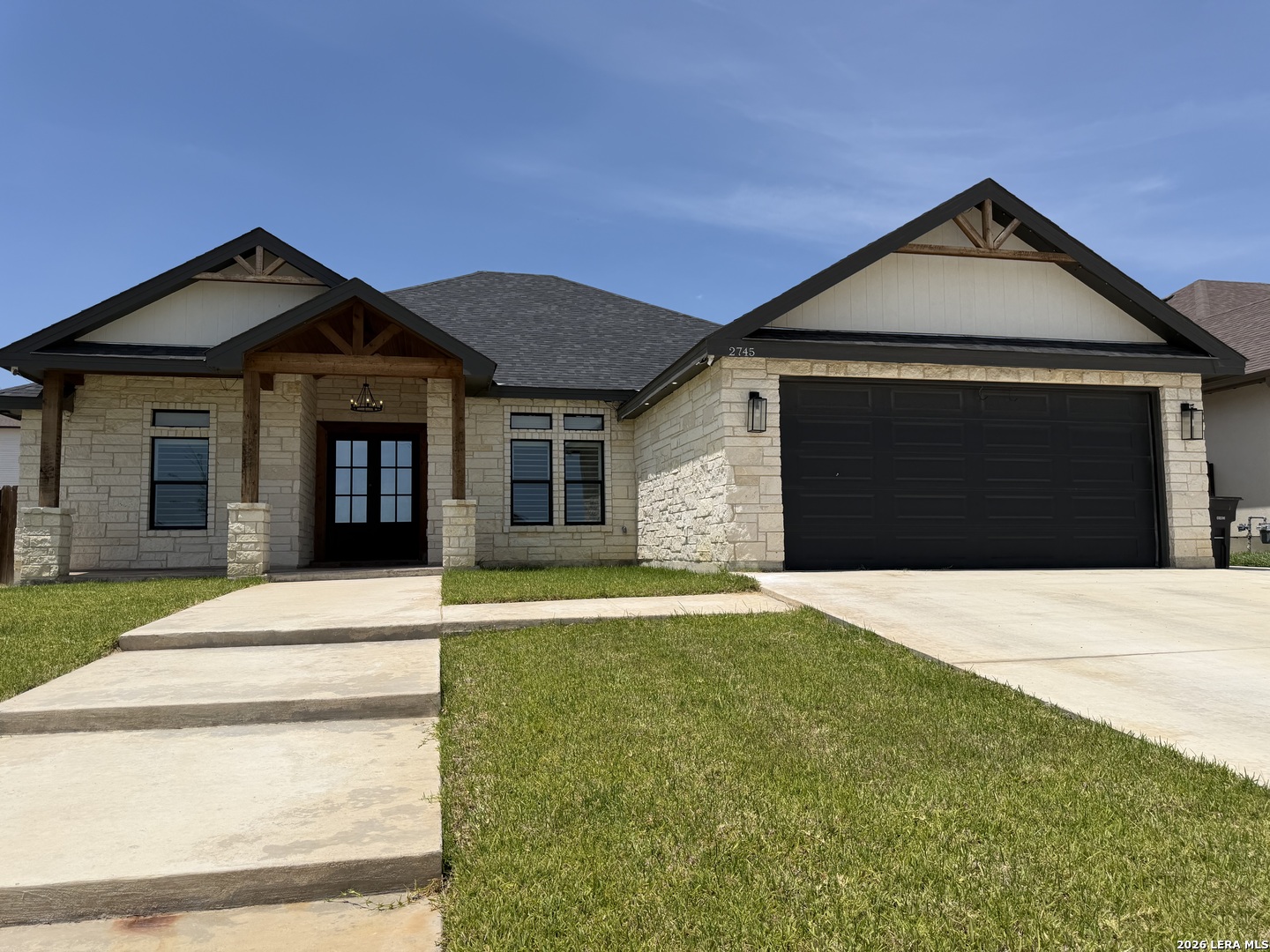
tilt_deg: +3.7
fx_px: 881
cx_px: 635
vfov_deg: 56.8
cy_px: 476
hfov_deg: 71.6
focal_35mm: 24
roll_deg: +1.6
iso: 80
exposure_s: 1/8130
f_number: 1.78
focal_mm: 6.76
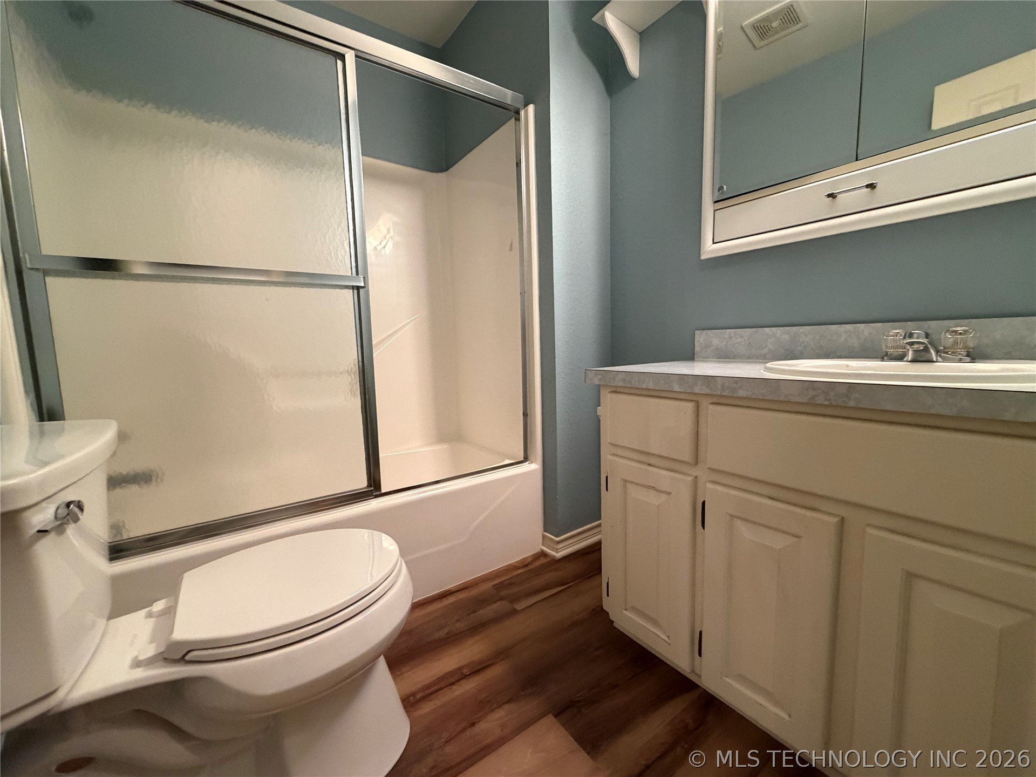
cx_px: 518
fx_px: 419
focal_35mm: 14
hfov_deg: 102.1
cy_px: 388
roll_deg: +1.5
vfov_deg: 85.7
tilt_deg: -6.8
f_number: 2.2
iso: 500
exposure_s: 1/60
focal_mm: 2.22
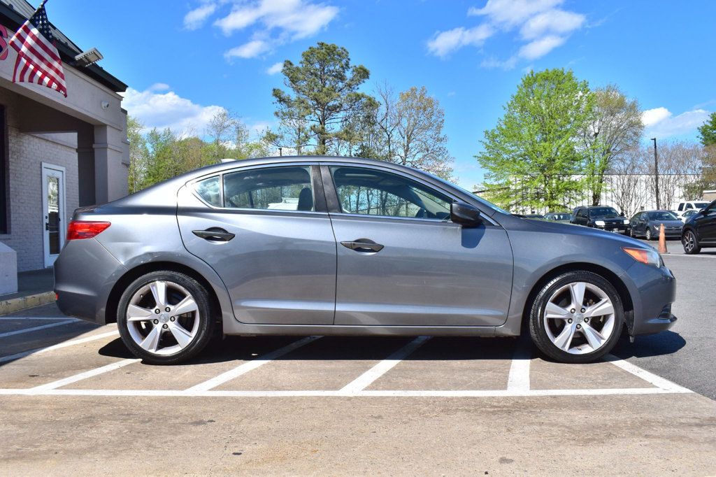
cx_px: 358
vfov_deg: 39.9
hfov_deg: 57.2
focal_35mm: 33
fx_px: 656
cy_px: 238
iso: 220
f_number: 11
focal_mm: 22
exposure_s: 1/500
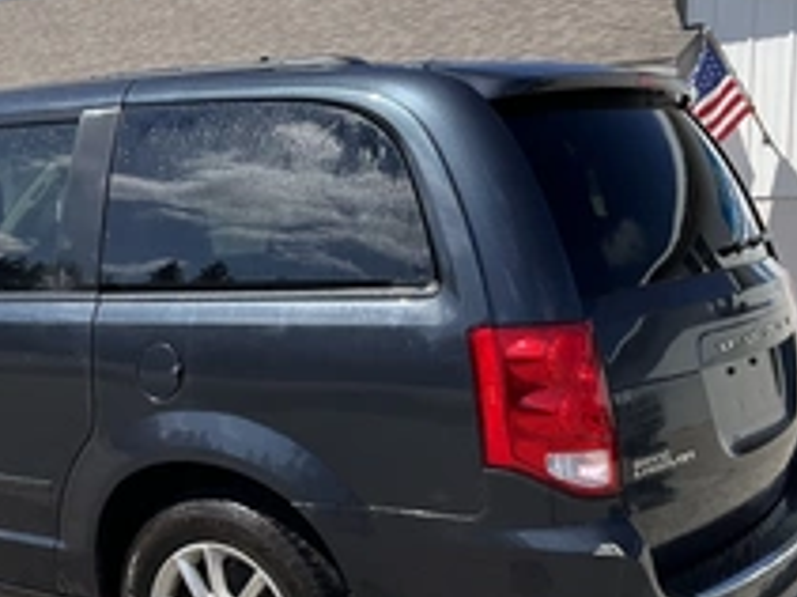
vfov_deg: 26.4
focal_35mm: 55
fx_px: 1266
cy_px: 389
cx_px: 200
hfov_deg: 34.2
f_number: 1.8
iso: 25
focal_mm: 3
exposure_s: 1/1534
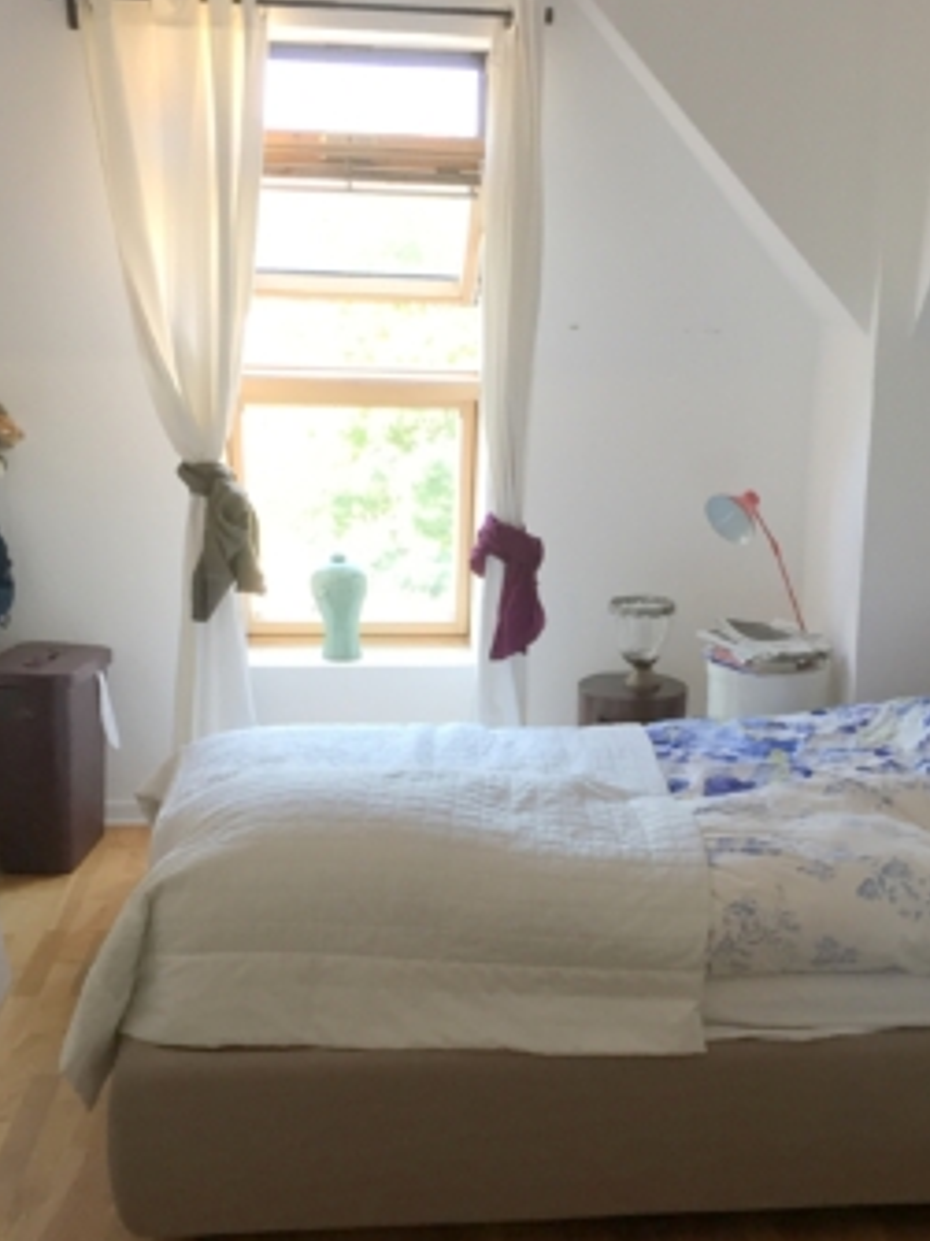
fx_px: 1864
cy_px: 778
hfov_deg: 27.9
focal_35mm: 52
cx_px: 608
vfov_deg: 36.6
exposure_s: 1/33
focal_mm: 4.15
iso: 32
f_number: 2.2
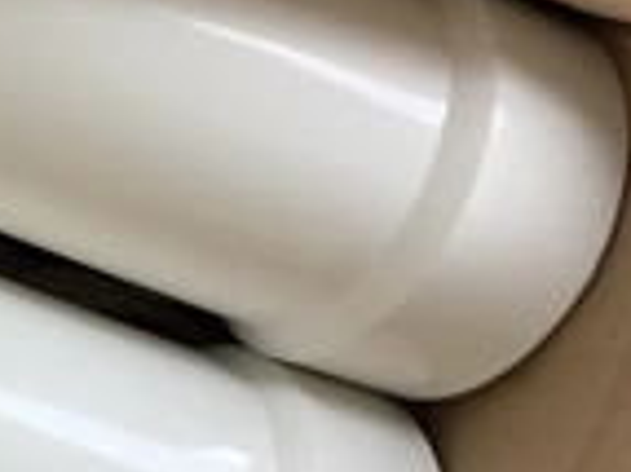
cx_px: -159
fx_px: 1585
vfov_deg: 16.9
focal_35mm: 87
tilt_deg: -76.9
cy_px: 260
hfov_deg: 20.8
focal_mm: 3.3
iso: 64
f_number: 2.4
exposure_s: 1/120
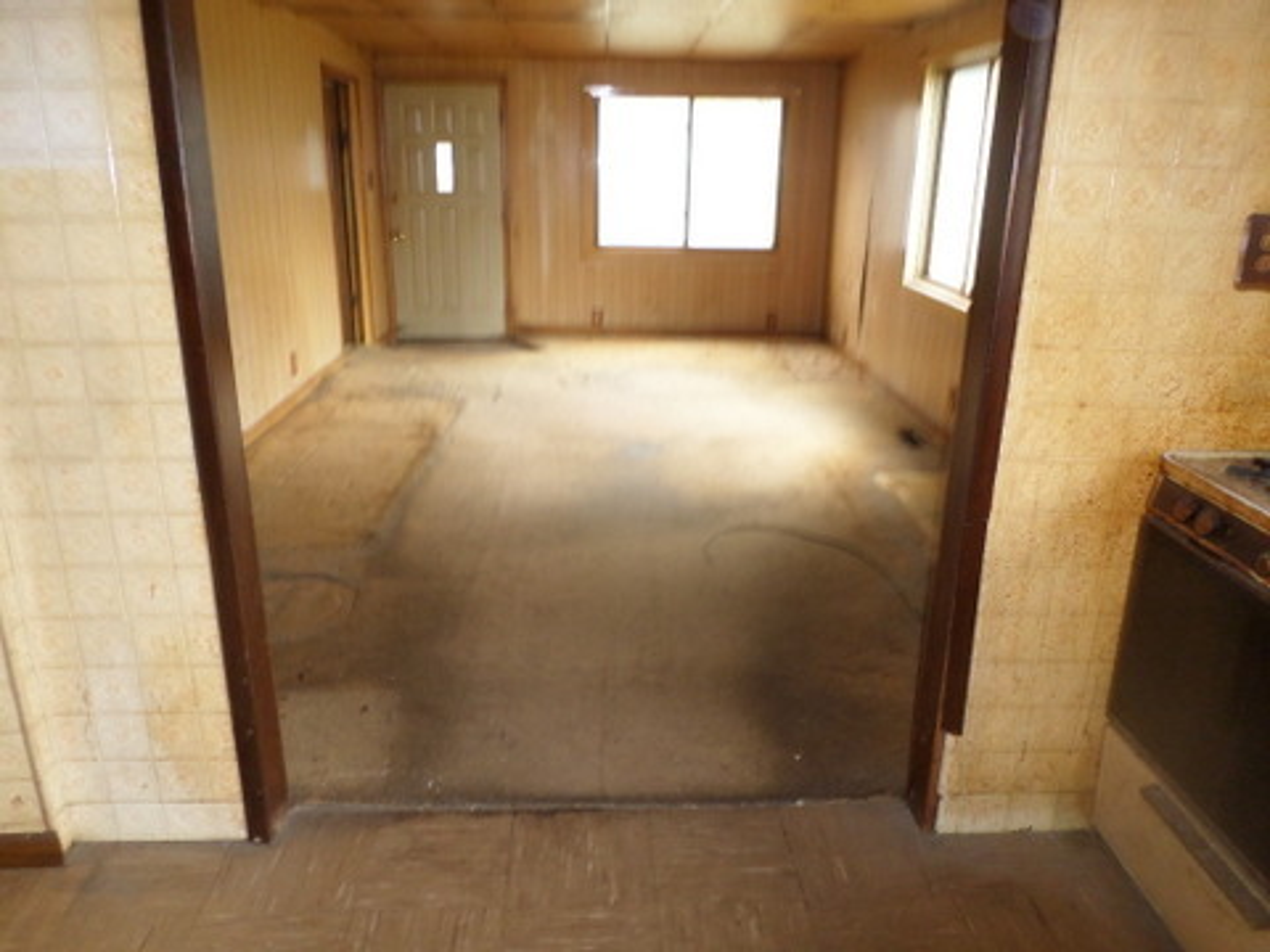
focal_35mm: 25
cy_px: 476
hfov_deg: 69.4
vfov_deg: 54.9
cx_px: 635
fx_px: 917
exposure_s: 1/30
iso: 200
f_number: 2.5
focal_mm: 4.5
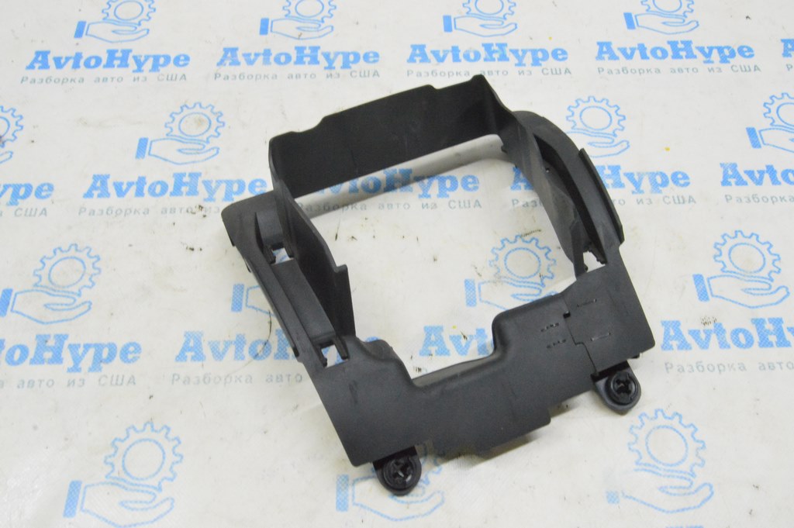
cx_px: 397
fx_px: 727
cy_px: 264
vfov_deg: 39.9
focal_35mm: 33
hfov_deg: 57.3
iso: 6400
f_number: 20
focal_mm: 22
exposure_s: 1/15
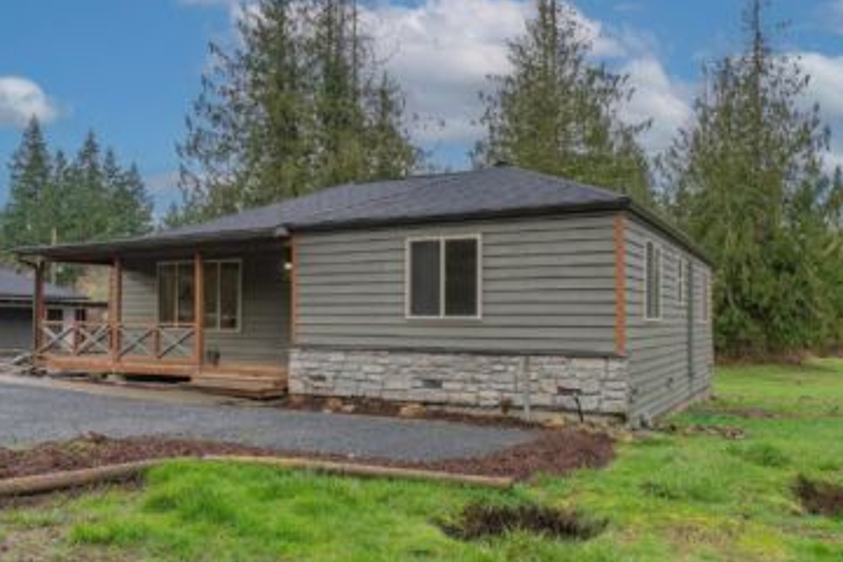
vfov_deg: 43.6
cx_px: 407
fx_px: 702
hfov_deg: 61.9
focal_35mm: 30
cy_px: 294
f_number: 9
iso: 500
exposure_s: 1/160
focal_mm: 18
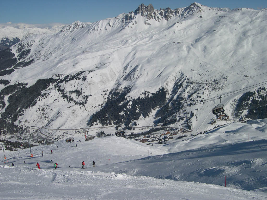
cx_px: 134
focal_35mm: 38
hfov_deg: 49.0
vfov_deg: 37.7
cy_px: 100
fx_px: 293
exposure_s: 1/938
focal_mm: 8
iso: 100
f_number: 7.6
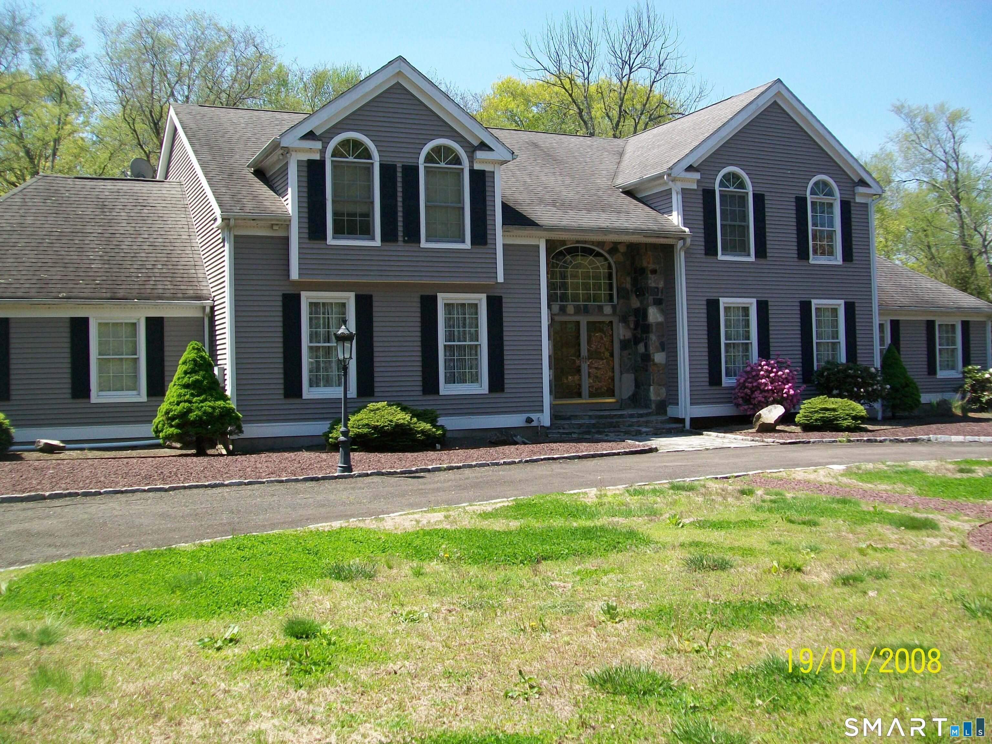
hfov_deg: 51.4
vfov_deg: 39.7
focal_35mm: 36
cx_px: 496
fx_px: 1032
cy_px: 372
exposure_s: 1/640
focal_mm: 6
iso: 64
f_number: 2.7
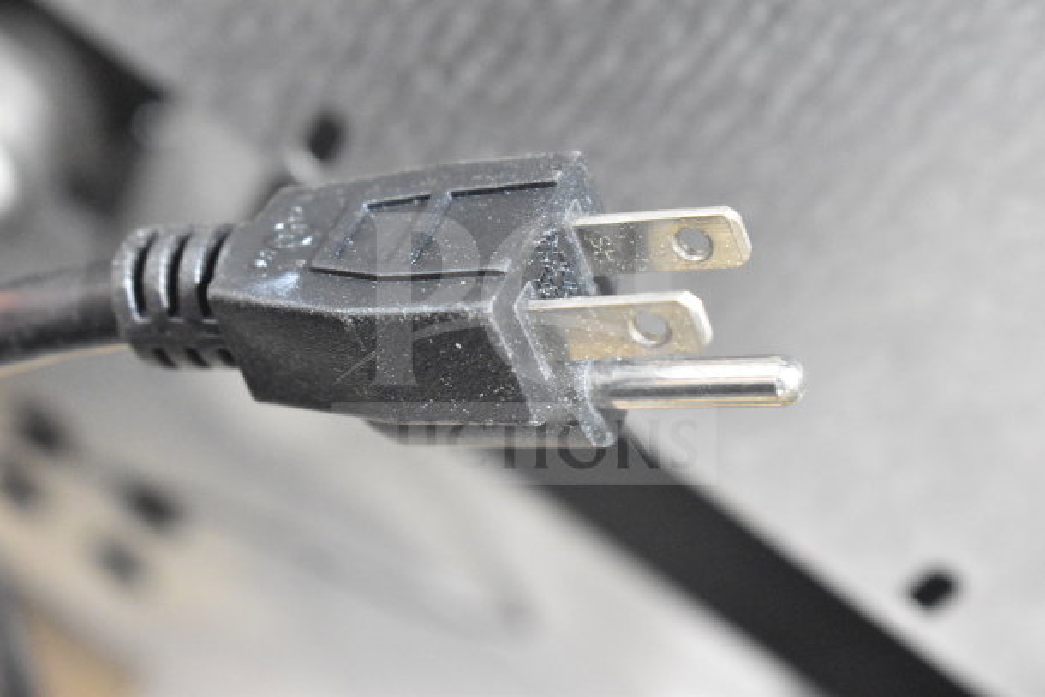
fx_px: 2395
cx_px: 522
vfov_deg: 16.6
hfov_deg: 24.6
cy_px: 348
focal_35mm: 82
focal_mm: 55
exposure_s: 1/100
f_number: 5.6
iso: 10000
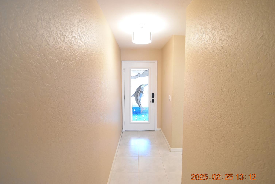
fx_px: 122
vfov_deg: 73.7
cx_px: 137
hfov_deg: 96.7
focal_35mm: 16
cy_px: 93
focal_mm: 10
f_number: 3.5
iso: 1800
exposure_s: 1/60
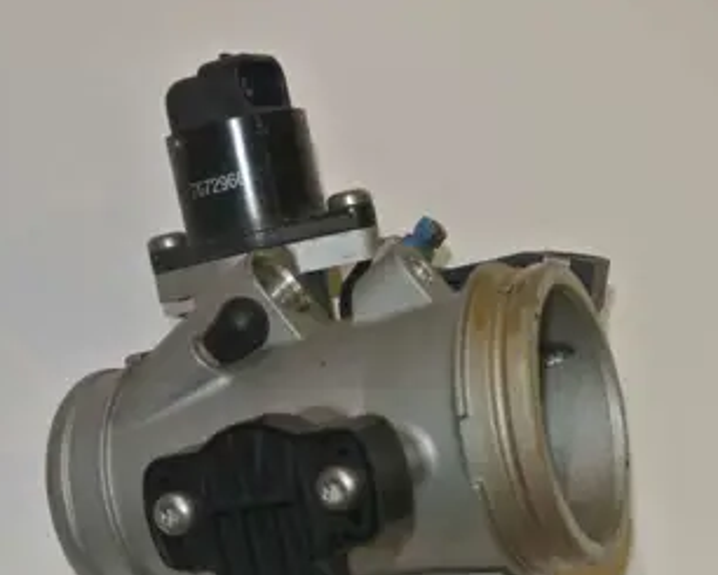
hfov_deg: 23.6
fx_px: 1722
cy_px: 415
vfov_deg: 18.9
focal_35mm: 81
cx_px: 378
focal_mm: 18.2
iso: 200
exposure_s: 1/60
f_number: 4.5
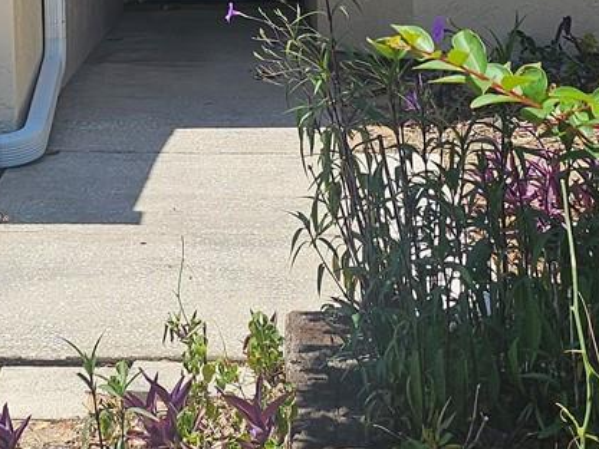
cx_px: 32
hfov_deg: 20.7
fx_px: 1592
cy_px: -110
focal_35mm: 92
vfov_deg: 15.4
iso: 50
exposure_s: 1/3309
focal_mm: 5
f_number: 1.8
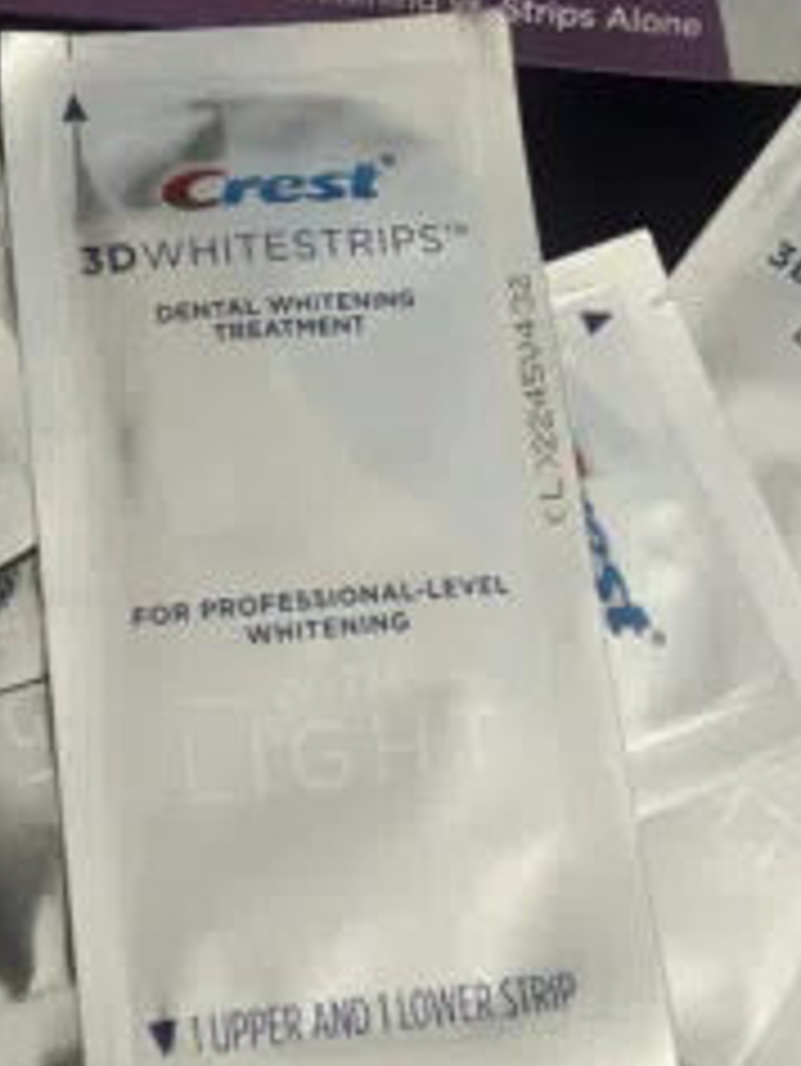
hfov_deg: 18.2
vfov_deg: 23.7
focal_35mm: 81
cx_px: 297
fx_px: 2497
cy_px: 175
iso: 400
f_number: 1.78
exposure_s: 1/43
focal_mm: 6.86
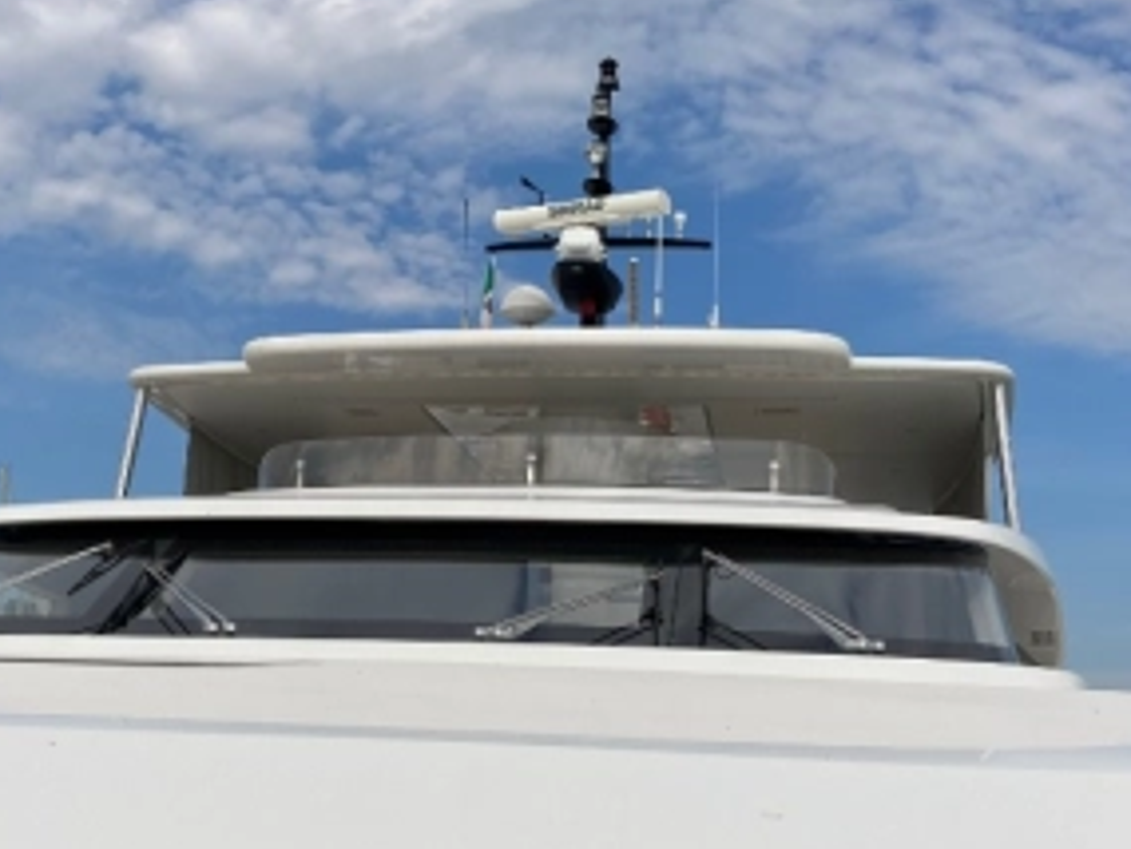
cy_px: 518
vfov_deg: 27.0
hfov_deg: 35.5
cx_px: 496
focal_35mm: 54
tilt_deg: +9.9
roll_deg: -2.4
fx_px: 1765
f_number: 1.8
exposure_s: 1/4000
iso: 20
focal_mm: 3.99
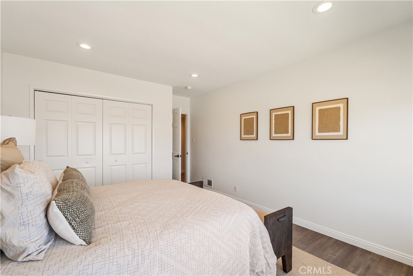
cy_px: 138
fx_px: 184
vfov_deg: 73.8
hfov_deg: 96.7
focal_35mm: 16
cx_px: 206
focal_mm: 16
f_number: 9
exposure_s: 1/40
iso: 800
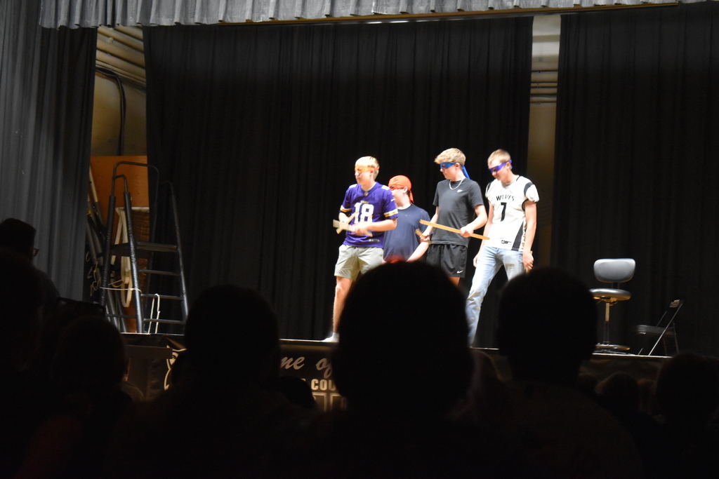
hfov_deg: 24.6
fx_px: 1648
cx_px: 360
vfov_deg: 16.6
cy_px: 240
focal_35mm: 82
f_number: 5.6
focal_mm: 55
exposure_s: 1/13
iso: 3200
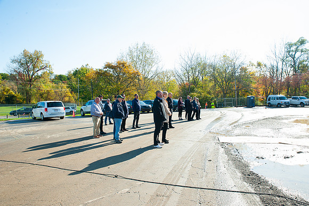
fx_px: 206
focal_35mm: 24
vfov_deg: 53.1
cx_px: 154
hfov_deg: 73.8
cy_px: 103
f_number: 13
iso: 400
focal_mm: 24
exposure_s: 1/200
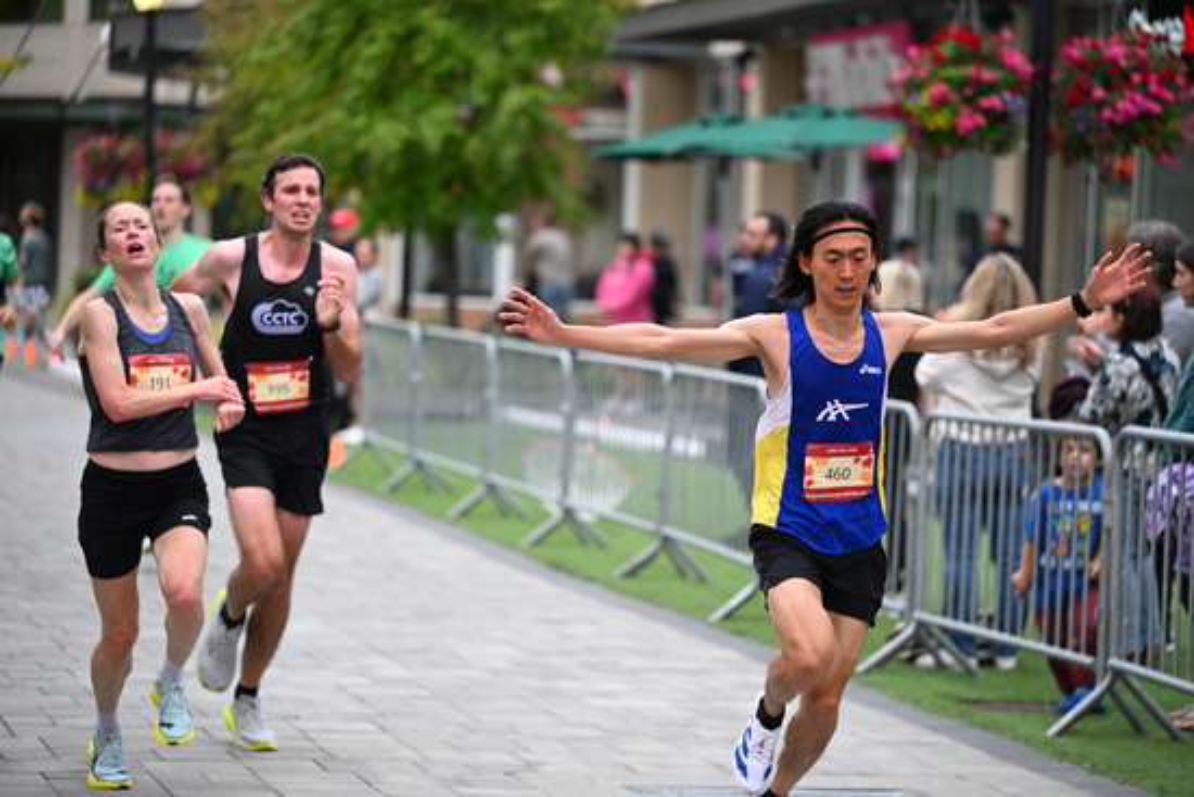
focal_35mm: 130
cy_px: 398
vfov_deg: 10.6
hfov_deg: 15.8
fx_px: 4313
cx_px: 597
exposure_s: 1/1250
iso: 1600
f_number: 2.8
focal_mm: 130
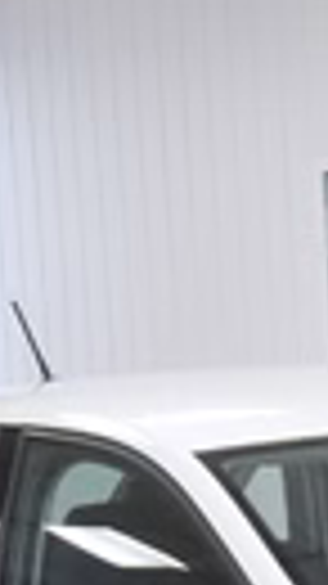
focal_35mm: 242
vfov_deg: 8.8
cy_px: 752
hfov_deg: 4.9
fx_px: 3747
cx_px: 589
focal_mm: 18
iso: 500
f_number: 3.9
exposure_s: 1/60
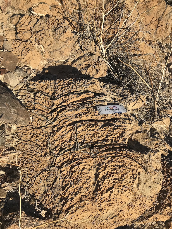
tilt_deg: -29.5
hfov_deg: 49.7
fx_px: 186
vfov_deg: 63.4
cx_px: 86
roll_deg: -24.6
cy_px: 114
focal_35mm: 28
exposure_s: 1/1773
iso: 20
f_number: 1.8
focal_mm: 3.99
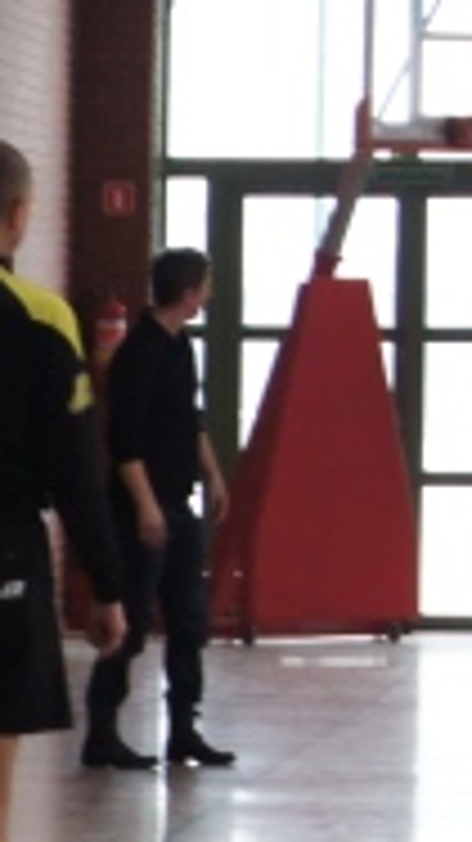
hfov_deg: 3.2
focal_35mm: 370
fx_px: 8249
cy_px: 910
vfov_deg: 5.8
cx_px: -818
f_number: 5.6
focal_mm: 55
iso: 1000
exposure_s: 1/160
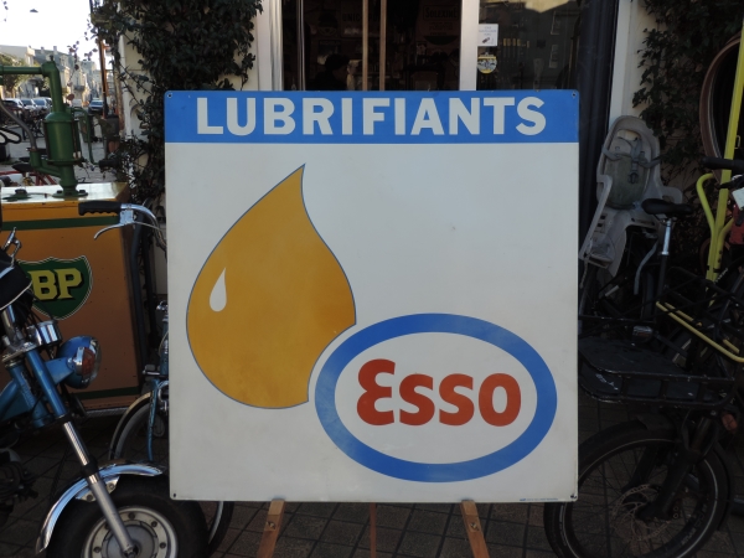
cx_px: 372
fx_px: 709
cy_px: 279
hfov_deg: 55.4
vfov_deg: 42.9
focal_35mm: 33
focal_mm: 5.8
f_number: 3.2
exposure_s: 1/320
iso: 80
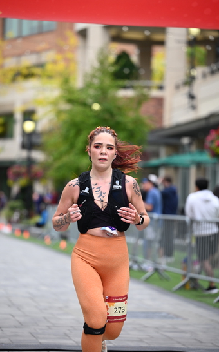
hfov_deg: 9.4
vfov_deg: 15.0
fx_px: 1329
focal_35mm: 139
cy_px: 176
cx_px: 104
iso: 640
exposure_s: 1/2000
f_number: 2.8
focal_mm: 135
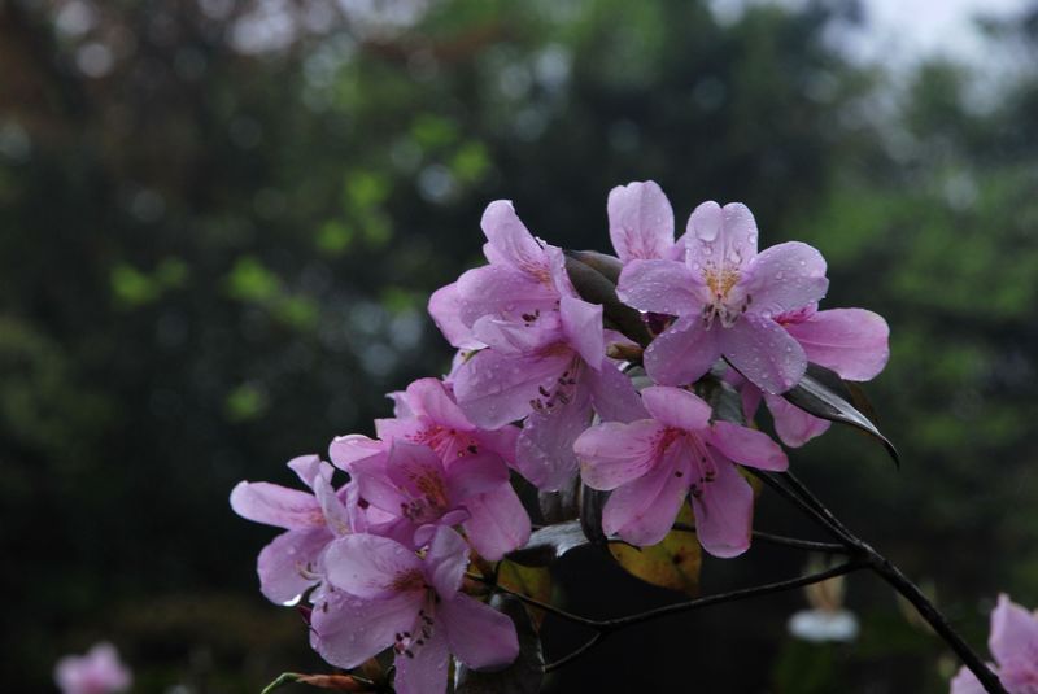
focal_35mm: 202
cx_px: 519
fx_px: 5844
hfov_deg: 10.2
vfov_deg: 6.8
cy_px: 347
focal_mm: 135
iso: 200
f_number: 11
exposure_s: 1/60
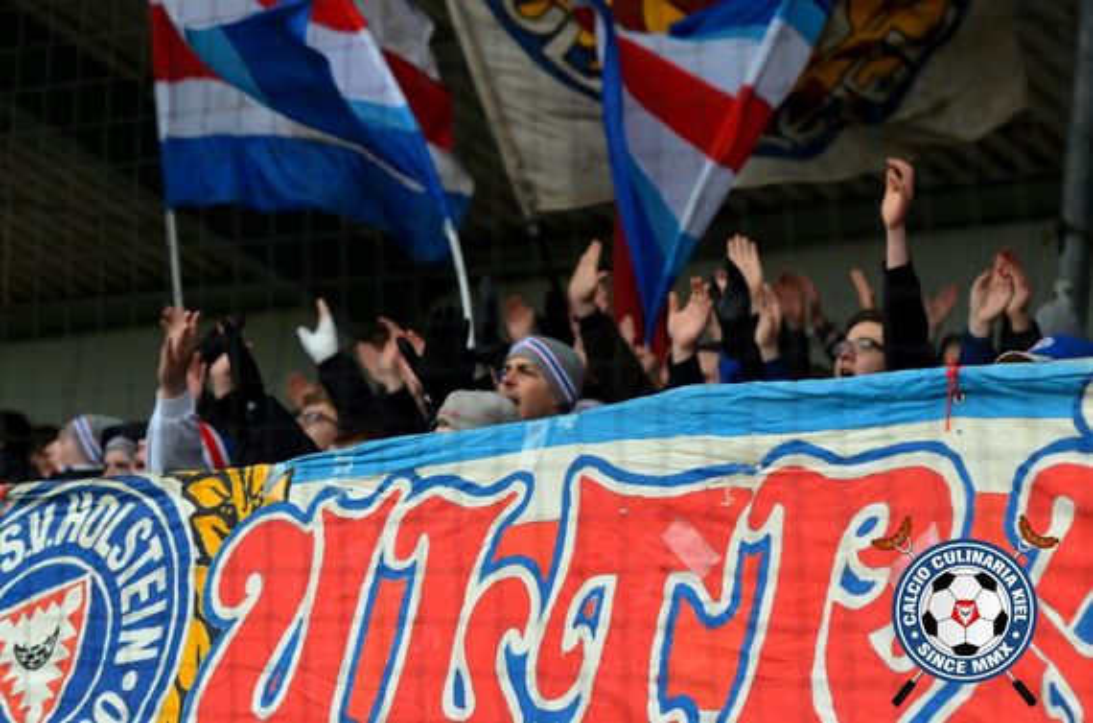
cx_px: 546
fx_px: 3907
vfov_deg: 10.6
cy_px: 362
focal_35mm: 129
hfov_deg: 15.9
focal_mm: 86
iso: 720
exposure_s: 1/1000
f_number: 4
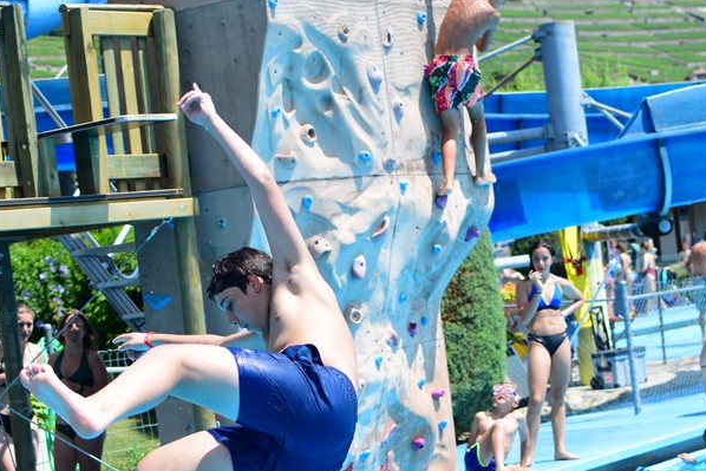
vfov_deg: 15.1
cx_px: 296
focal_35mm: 90
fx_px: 1762
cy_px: 363
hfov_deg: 22.6
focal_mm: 35
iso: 100
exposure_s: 1/1250
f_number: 2.8
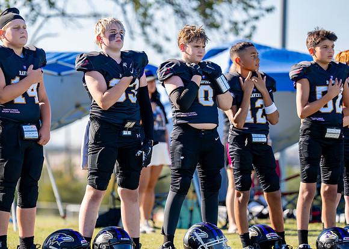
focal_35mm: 205
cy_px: 126
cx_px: 121
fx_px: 2036
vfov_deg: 7.0
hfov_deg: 9.8
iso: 160
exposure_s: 1/1000
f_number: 2.8
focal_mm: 160
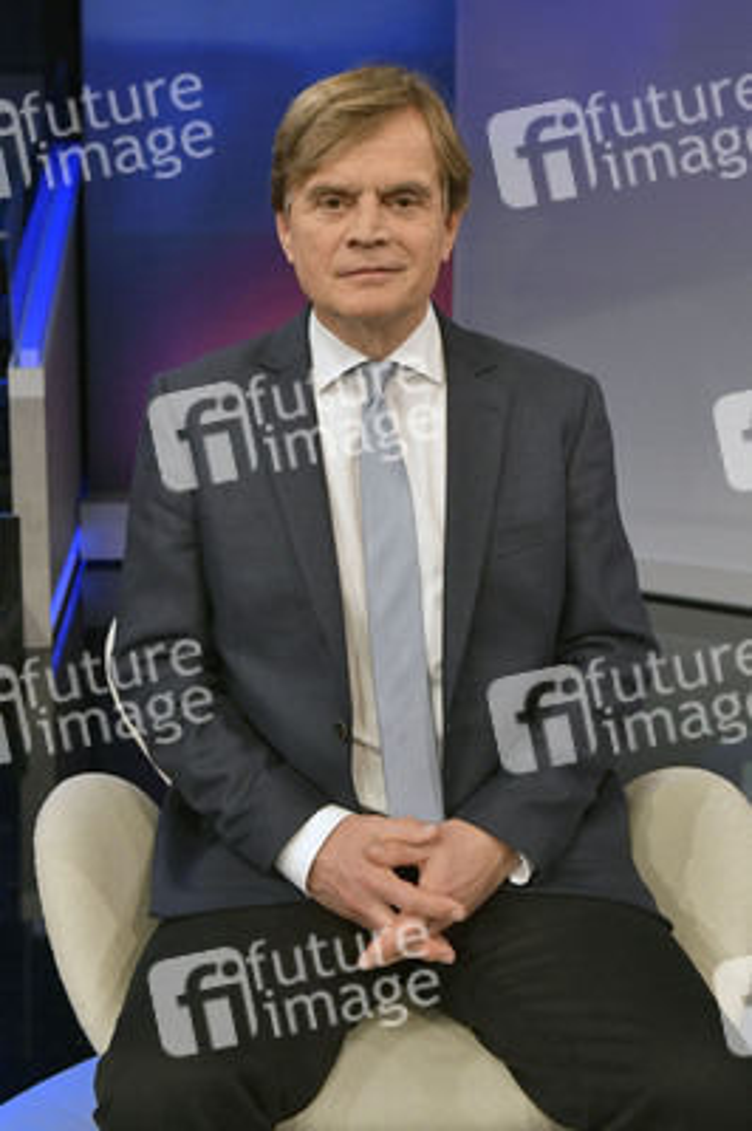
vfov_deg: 53.2
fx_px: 1130
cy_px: 566
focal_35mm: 36
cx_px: 376
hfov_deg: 36.8
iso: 2500
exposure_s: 1/200
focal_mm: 36
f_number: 6.3
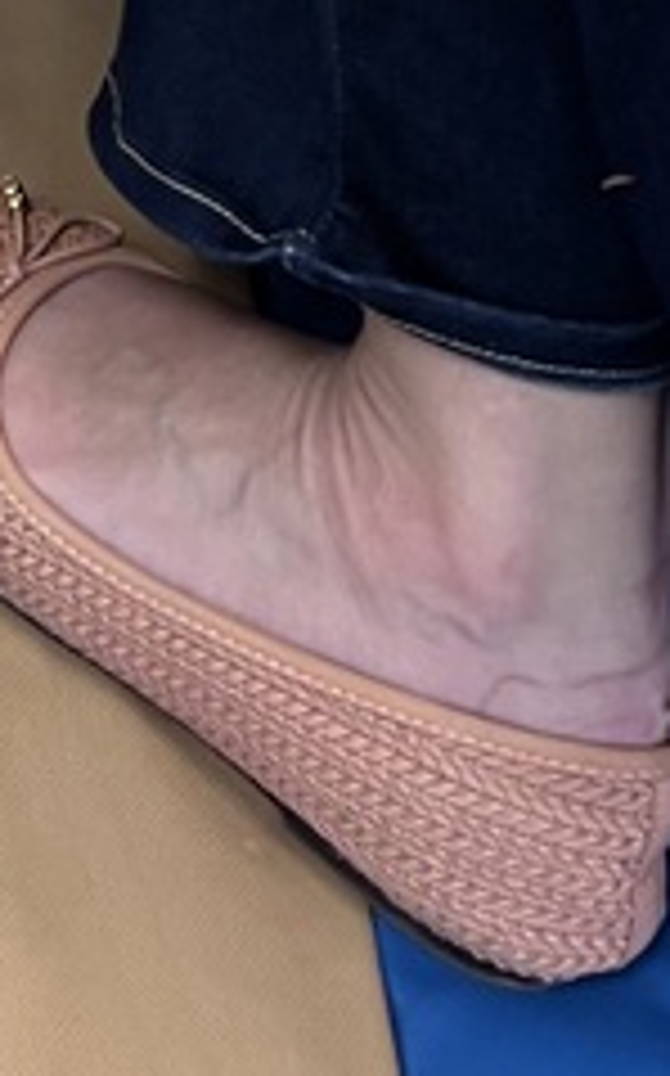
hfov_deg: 10.7
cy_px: -941
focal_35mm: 118
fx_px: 3454
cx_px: -351
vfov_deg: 15.0
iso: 80
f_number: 1.5
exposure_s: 1/60
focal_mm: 5.7
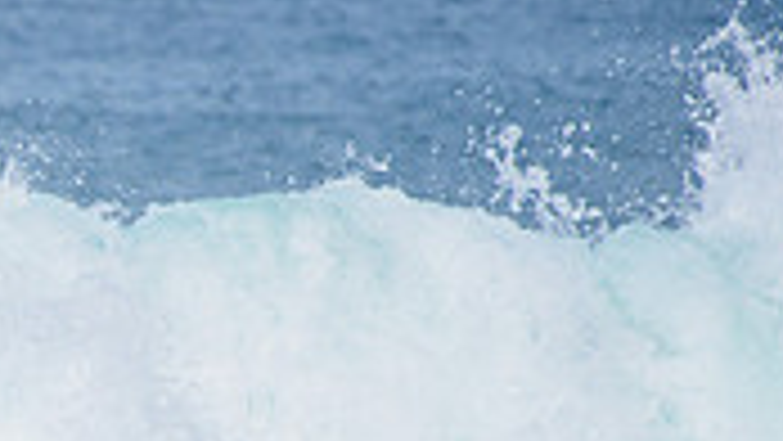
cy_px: 718
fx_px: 36199
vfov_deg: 0.7
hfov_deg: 1.2
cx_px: -472
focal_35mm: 1743
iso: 250
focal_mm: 500
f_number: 5.6
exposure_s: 1/2000
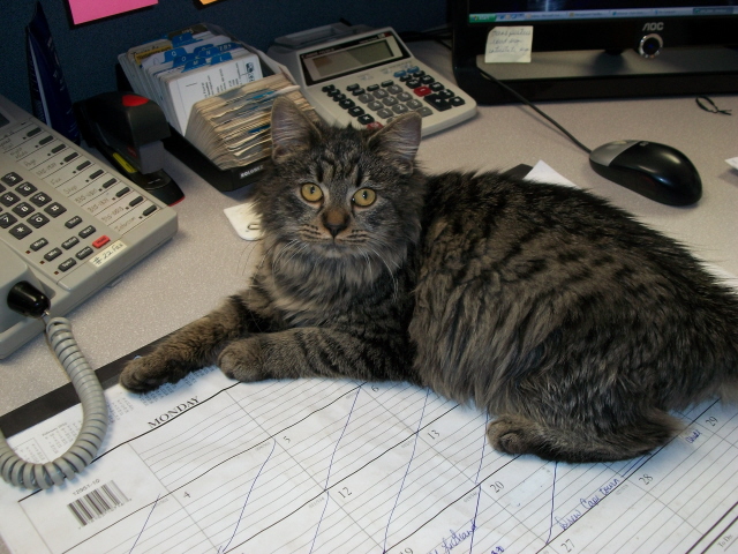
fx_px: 853
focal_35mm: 40
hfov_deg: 46.8
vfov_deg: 36.0
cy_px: 277
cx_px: 369
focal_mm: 7.1
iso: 80
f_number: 3.2
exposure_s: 1/40
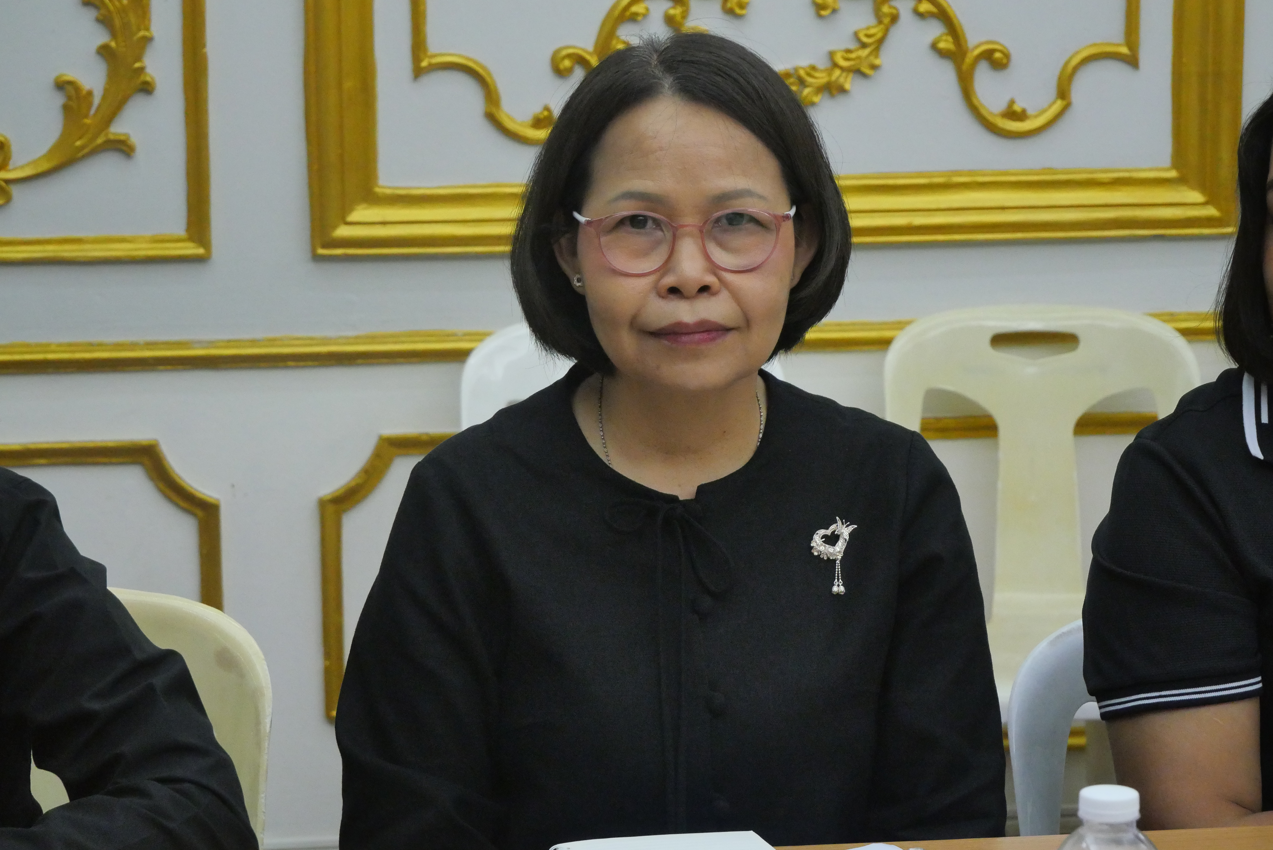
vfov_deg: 15.0
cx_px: 636
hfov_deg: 22.4
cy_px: 425
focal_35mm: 91
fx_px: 3220
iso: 3200
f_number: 5.6
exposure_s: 1/80
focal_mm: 44
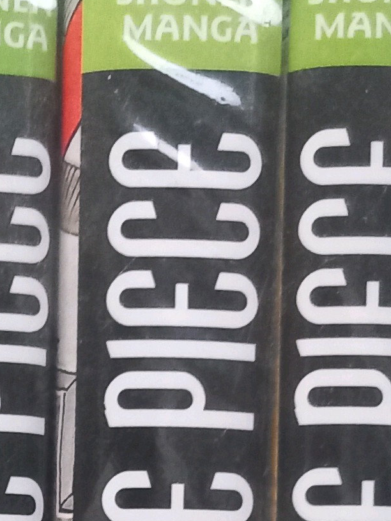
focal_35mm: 135
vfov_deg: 13.0
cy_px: 992
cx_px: -380
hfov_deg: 10.2
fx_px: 2033
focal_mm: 4
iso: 500
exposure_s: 1/25.1
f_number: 1.8
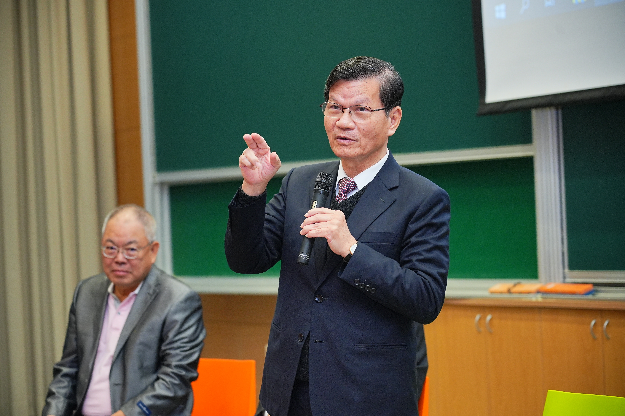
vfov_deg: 13.2
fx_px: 1805
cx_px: 312
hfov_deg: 19.6
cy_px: 208
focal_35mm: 104
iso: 1600
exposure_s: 1/160
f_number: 4
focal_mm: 104
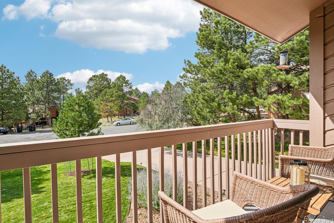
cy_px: 107
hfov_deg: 91.5
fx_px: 163
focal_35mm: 18
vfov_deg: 68.7
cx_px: 162
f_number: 8
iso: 100
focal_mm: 11
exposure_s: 1/350
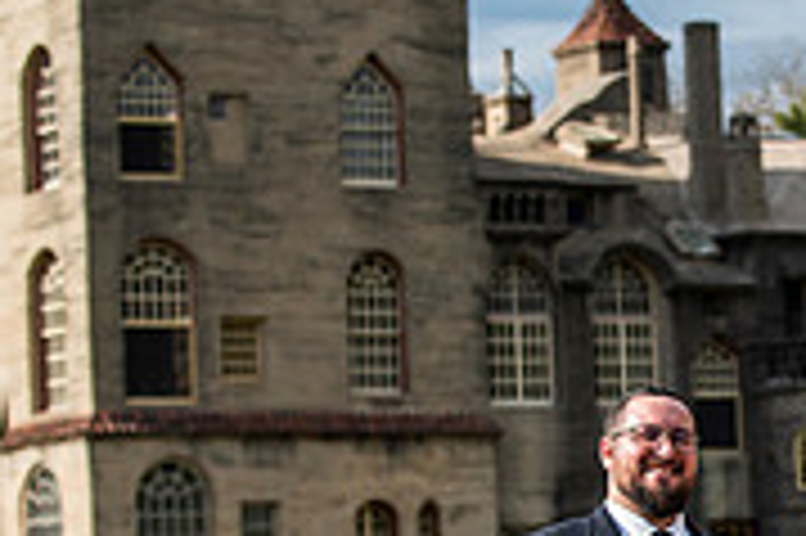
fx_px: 5078
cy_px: 489
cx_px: 711
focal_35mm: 227
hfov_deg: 9.0
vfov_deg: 6.0
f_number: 3.5
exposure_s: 1/4000
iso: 320
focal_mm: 70
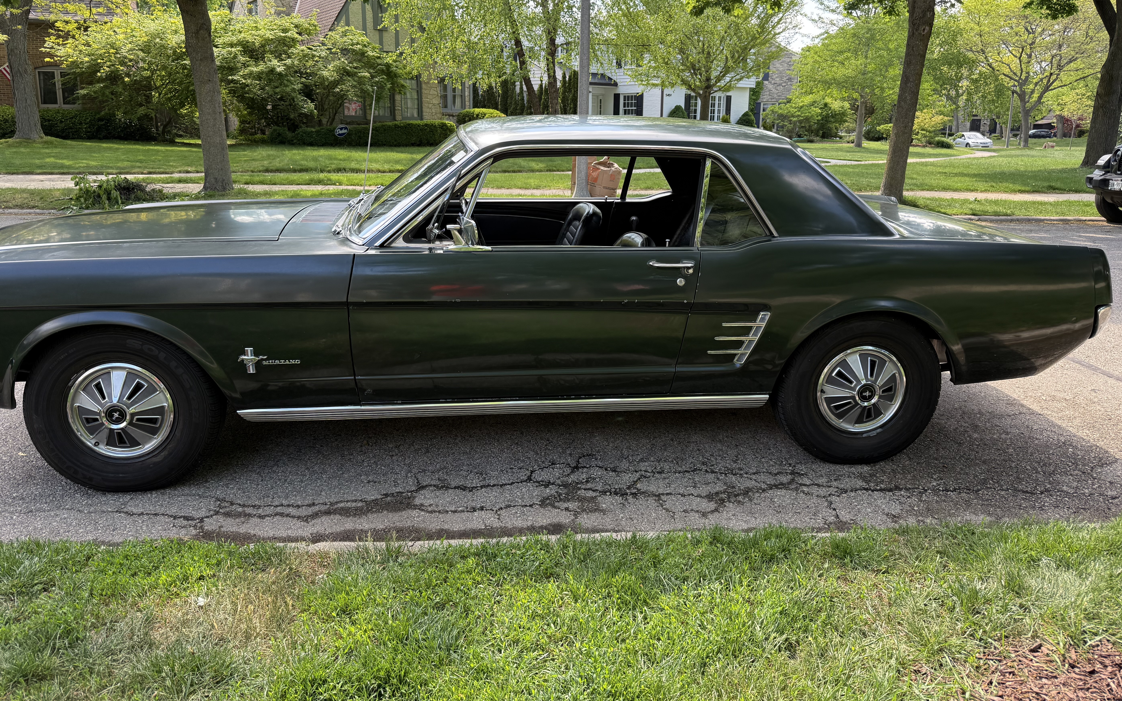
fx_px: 795
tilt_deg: -11.5
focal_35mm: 26
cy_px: 286
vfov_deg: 47.4
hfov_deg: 70.4
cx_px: 551
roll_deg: -0.5
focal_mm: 6.76
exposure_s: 1/467
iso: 100
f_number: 1.78
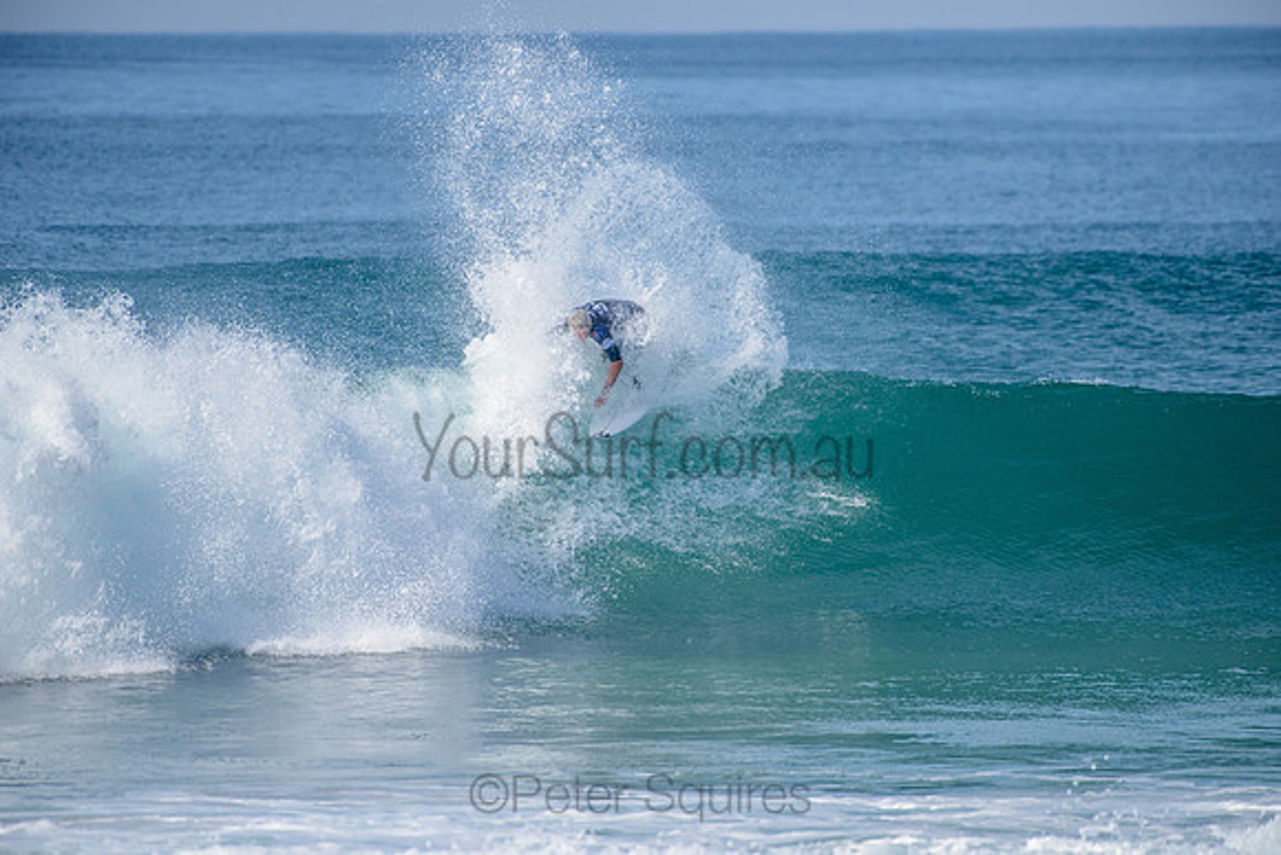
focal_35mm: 500
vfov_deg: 2.8
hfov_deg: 4.1
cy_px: 428
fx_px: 17795
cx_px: 640
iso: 250
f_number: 5.6
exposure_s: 1/2500
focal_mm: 500
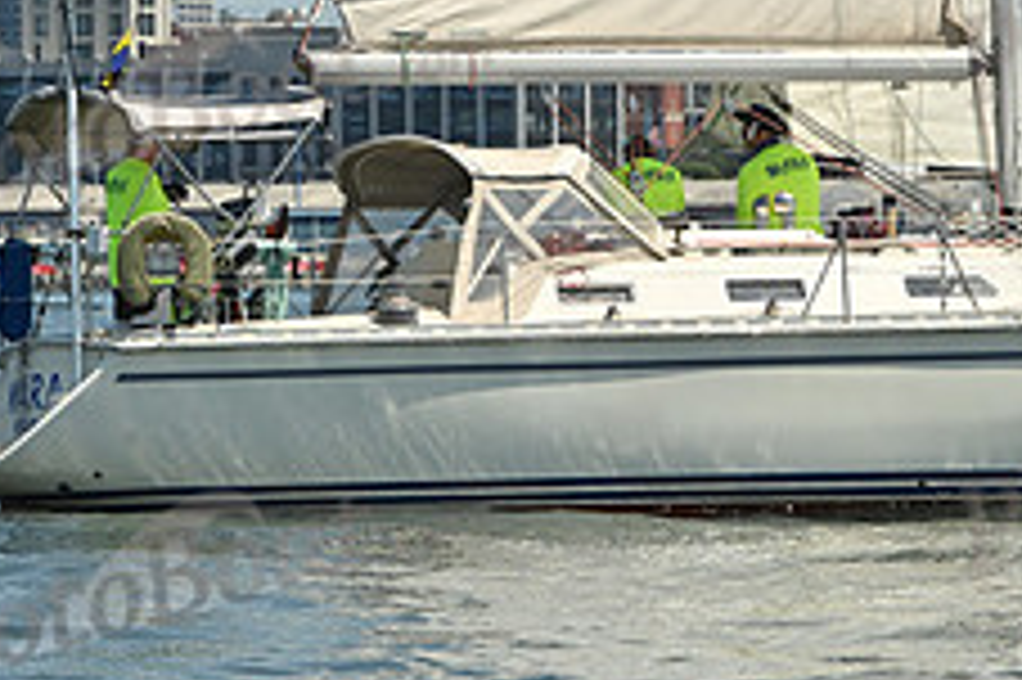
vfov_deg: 2.7
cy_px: 286
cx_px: 729
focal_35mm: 512
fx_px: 14524
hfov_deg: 4.0
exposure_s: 1/1000
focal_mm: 200
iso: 320
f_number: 13
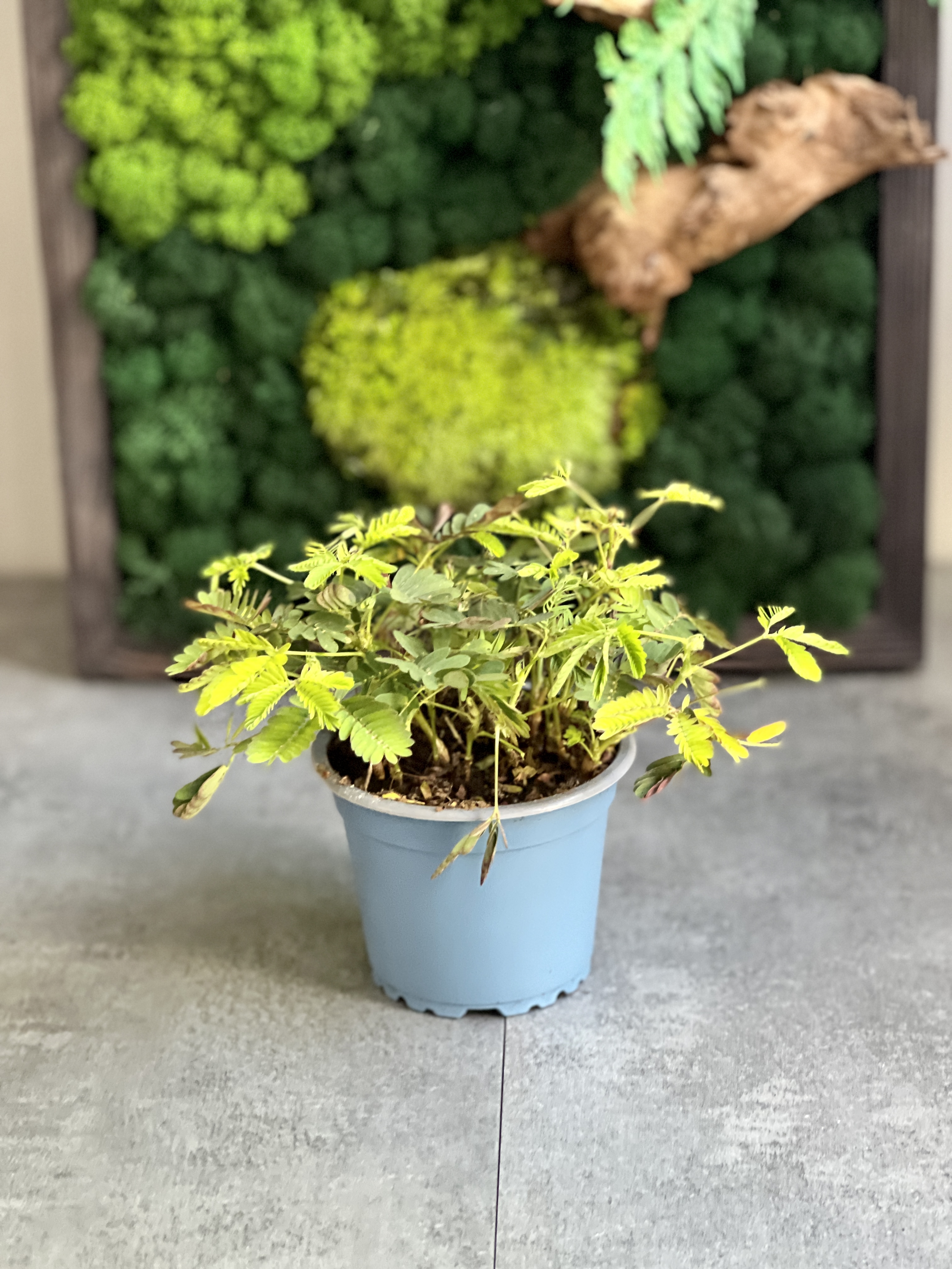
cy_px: 634
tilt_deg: -21.0
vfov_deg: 25.3
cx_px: 476
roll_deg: +0.7
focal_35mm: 77
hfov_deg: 19.1
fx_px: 2824
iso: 400
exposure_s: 1/28
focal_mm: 9
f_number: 2.8
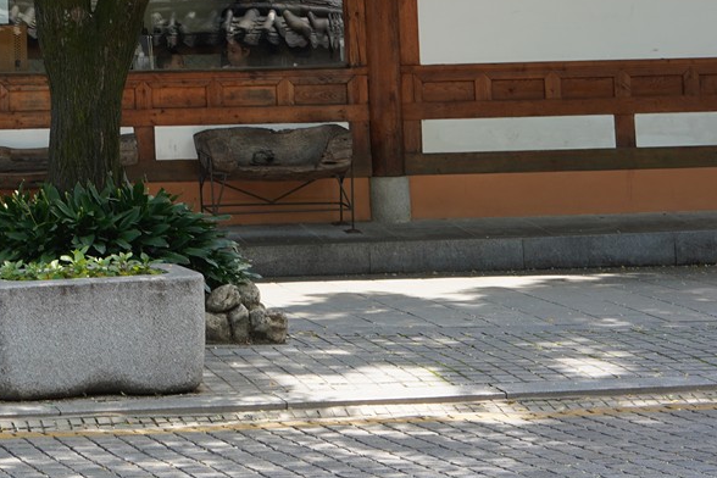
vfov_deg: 11.0
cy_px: -296
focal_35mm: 119
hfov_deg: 16.6
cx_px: -91
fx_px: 2370
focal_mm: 35
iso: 100
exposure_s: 1/100
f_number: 6.3
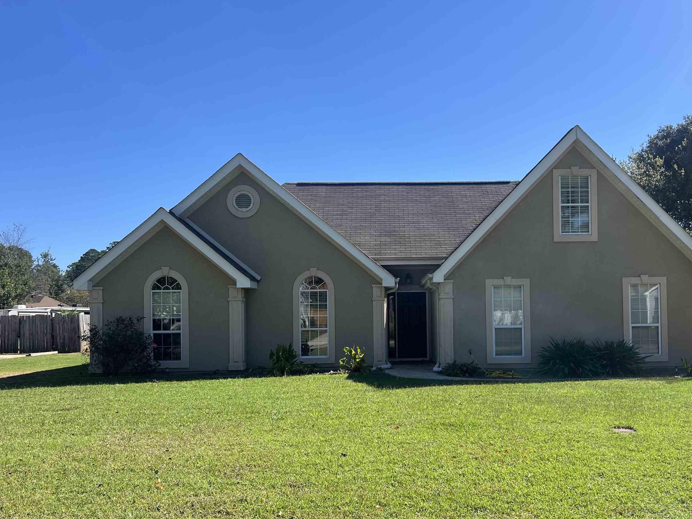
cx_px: 407
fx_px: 660
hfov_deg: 55.0
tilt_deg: +2.0
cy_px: 297
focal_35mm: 33
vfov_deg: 42.8
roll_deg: +1.1
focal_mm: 5.7
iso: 50
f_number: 1.5
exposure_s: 1/3165
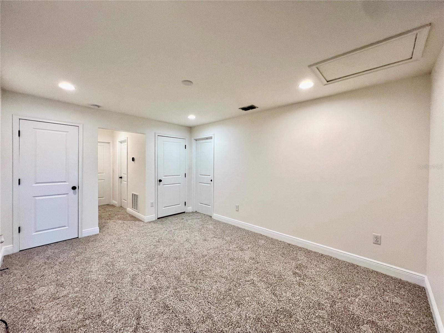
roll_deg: -0.5
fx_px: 167
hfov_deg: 106.2
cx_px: 222
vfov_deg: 89.9
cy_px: 166
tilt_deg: -1.5
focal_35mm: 13
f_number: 1.8
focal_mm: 1.57
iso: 125
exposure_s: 1/60
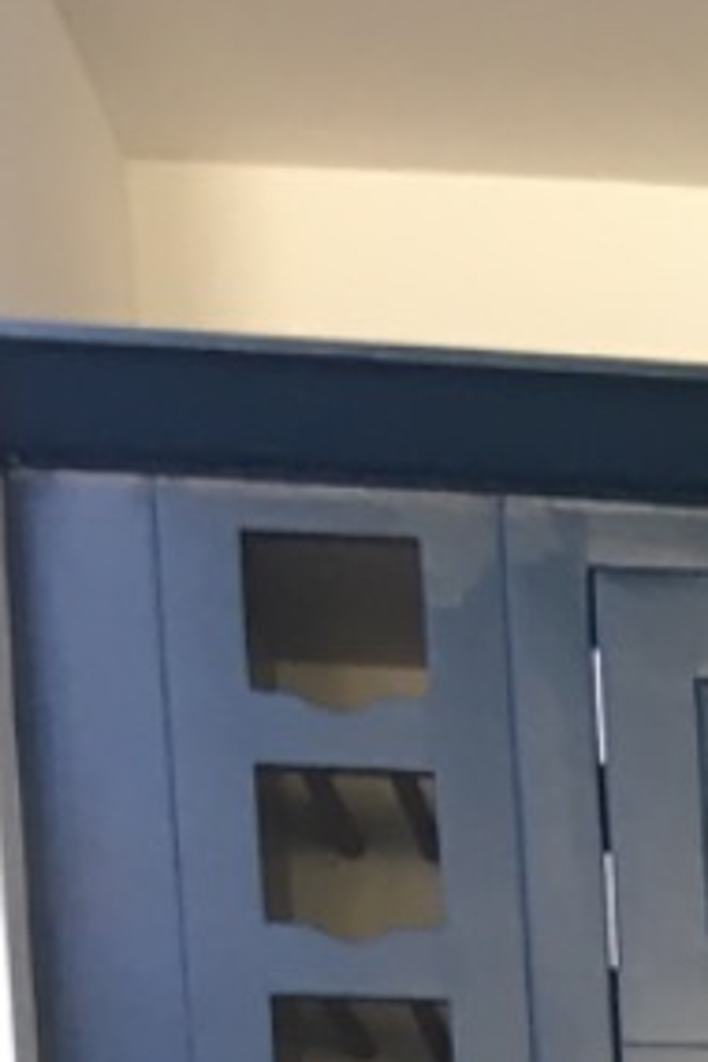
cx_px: 1647
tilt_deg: -8.4
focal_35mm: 127
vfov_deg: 13.8
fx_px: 3746
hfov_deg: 9.7
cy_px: 2098
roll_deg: +0.8
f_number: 2.2
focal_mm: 4.15
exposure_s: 1/33
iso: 80
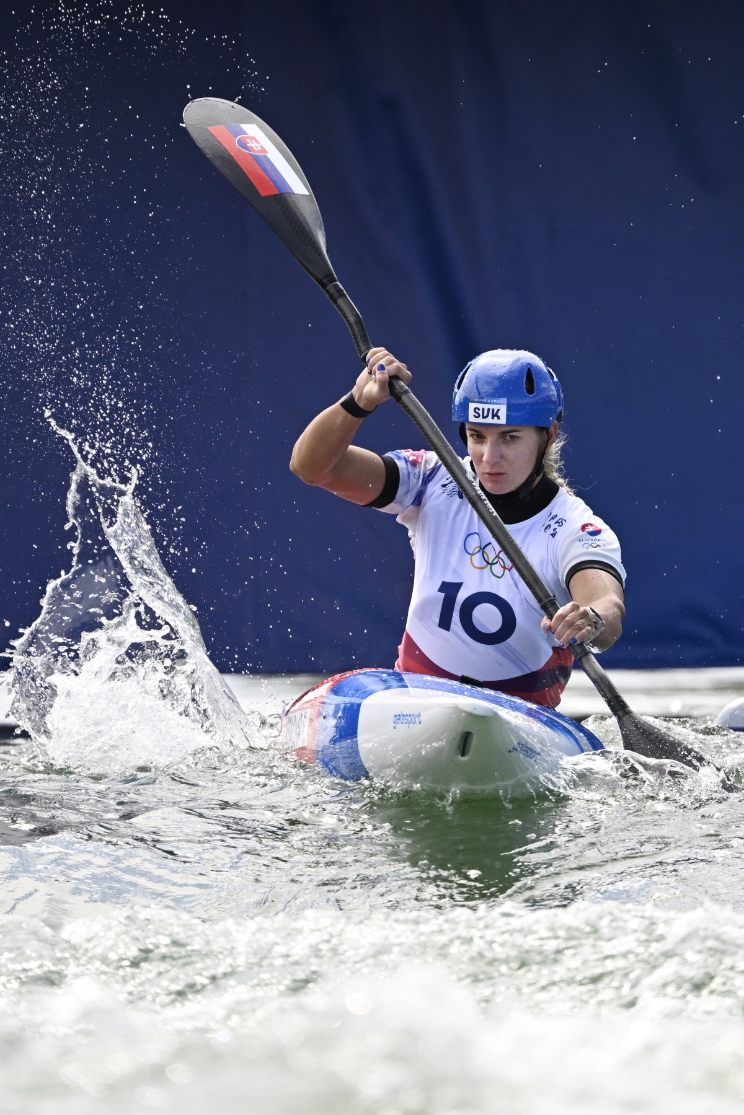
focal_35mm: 400
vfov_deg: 5.2
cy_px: 558
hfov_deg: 3.4
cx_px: 372
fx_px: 12399
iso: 1000
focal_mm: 400
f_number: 5.6
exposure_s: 1/2500
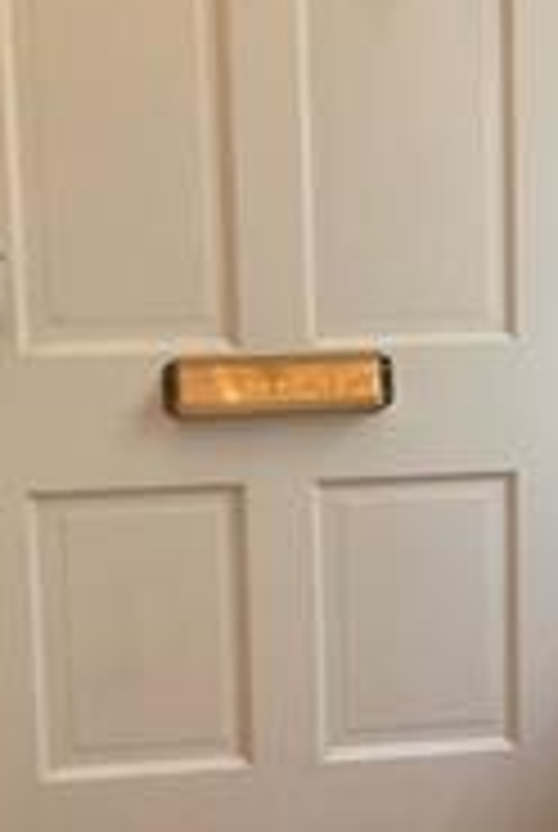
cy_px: 405
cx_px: 792
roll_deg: -1.8
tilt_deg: -13.4
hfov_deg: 11.8
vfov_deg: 18.2
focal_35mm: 112
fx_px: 2594
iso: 125
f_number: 1.6
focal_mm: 4.2
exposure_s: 1/120
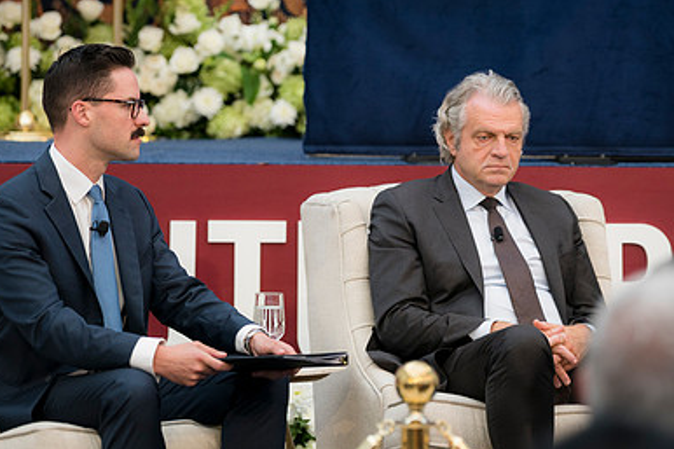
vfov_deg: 8.1
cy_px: 179
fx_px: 3181
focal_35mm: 170
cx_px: 370
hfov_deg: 12.1
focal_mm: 113
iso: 400
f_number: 2.8
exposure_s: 1/320
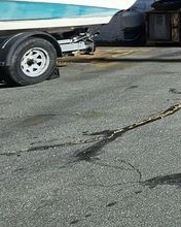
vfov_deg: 29.2
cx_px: 479
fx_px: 395
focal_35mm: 59
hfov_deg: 13.4
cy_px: -17
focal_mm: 2.2
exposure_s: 1/1794
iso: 50
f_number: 2.2
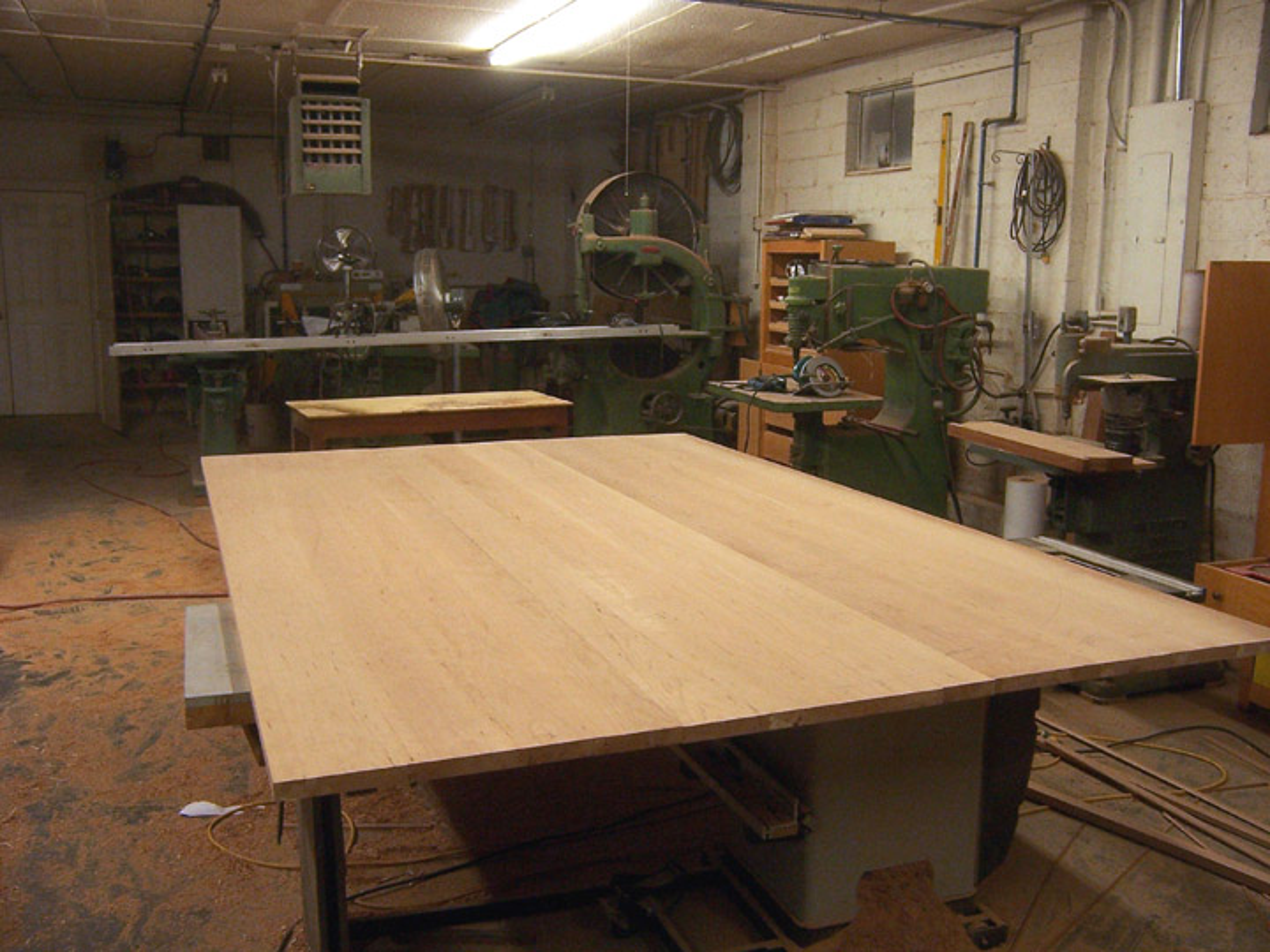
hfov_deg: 55.4
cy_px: 476
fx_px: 1211
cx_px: 635
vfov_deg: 42.9
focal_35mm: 33
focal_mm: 5.5
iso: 140
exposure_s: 1/20
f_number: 3.4
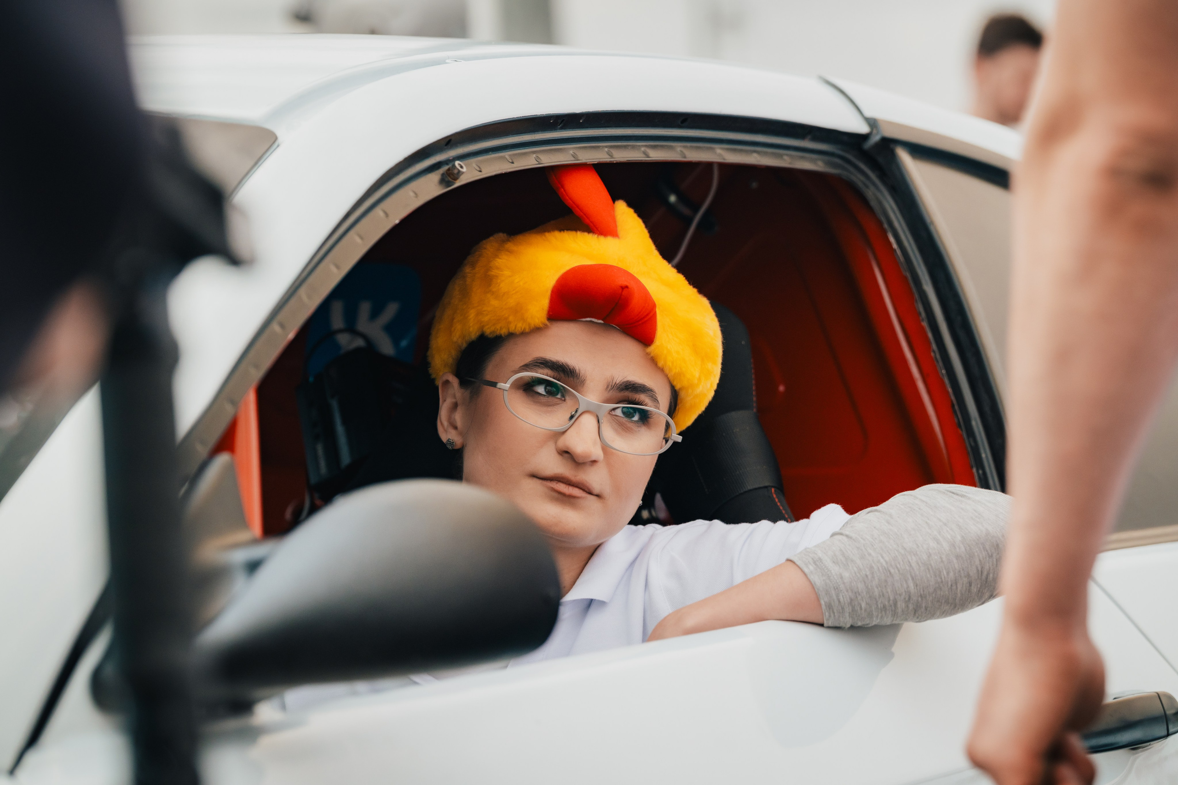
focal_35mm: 133
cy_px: 392
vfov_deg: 10.3
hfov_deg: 15.4
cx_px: 589
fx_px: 4352
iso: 400
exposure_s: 1/500
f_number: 4.5
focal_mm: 133
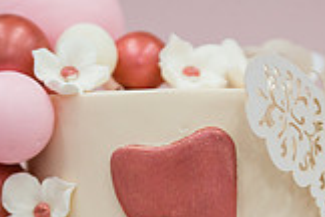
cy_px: 323
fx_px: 1778
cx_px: 197
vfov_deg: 6.9
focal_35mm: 197
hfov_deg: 10.4
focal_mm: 55
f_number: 3.2
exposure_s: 1/200
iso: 800
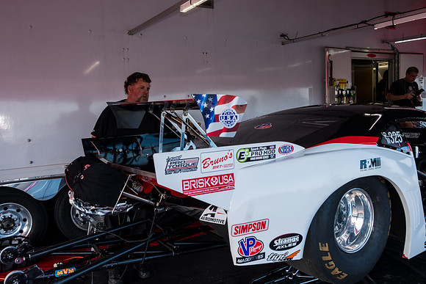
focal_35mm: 29
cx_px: 213
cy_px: 142
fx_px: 343
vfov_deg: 45.0
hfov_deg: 63.6
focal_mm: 19.6
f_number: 9
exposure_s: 1/80
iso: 400
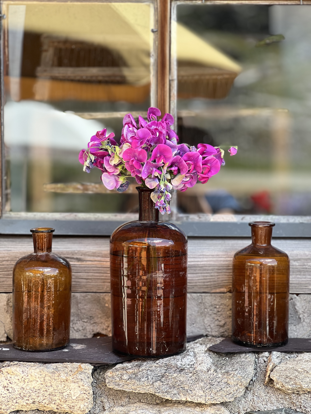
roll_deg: +0.0
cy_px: 207
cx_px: 156
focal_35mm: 77
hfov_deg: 19.1
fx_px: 922
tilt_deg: -3.1
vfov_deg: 25.3
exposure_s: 1/121
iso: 40
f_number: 2.8
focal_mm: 9
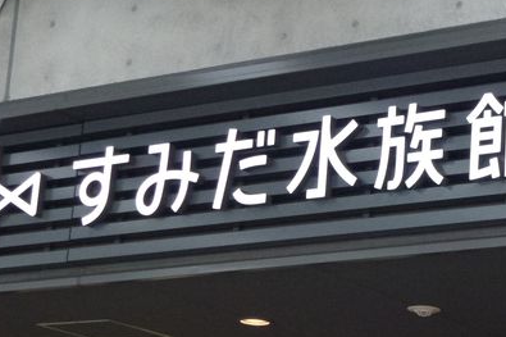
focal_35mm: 120
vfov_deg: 11.4
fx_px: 1686
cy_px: 160
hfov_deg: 16.9
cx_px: 398
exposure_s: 1/60
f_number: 4.4
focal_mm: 10.1
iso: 400
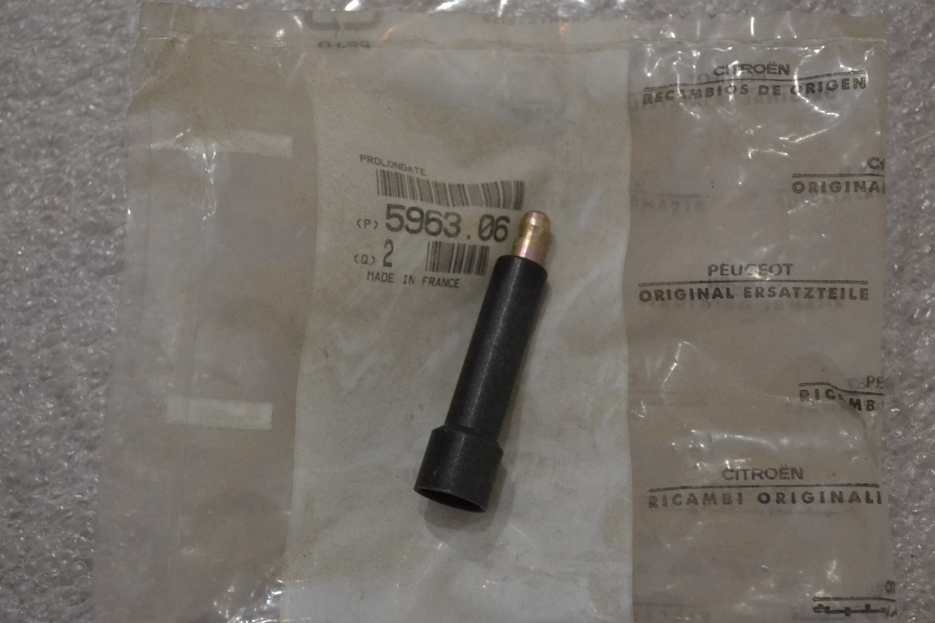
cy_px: 312
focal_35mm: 63
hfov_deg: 31.9
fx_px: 1636
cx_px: 468
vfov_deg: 21.6
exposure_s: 1/40
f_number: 5.3
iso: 3200
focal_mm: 42
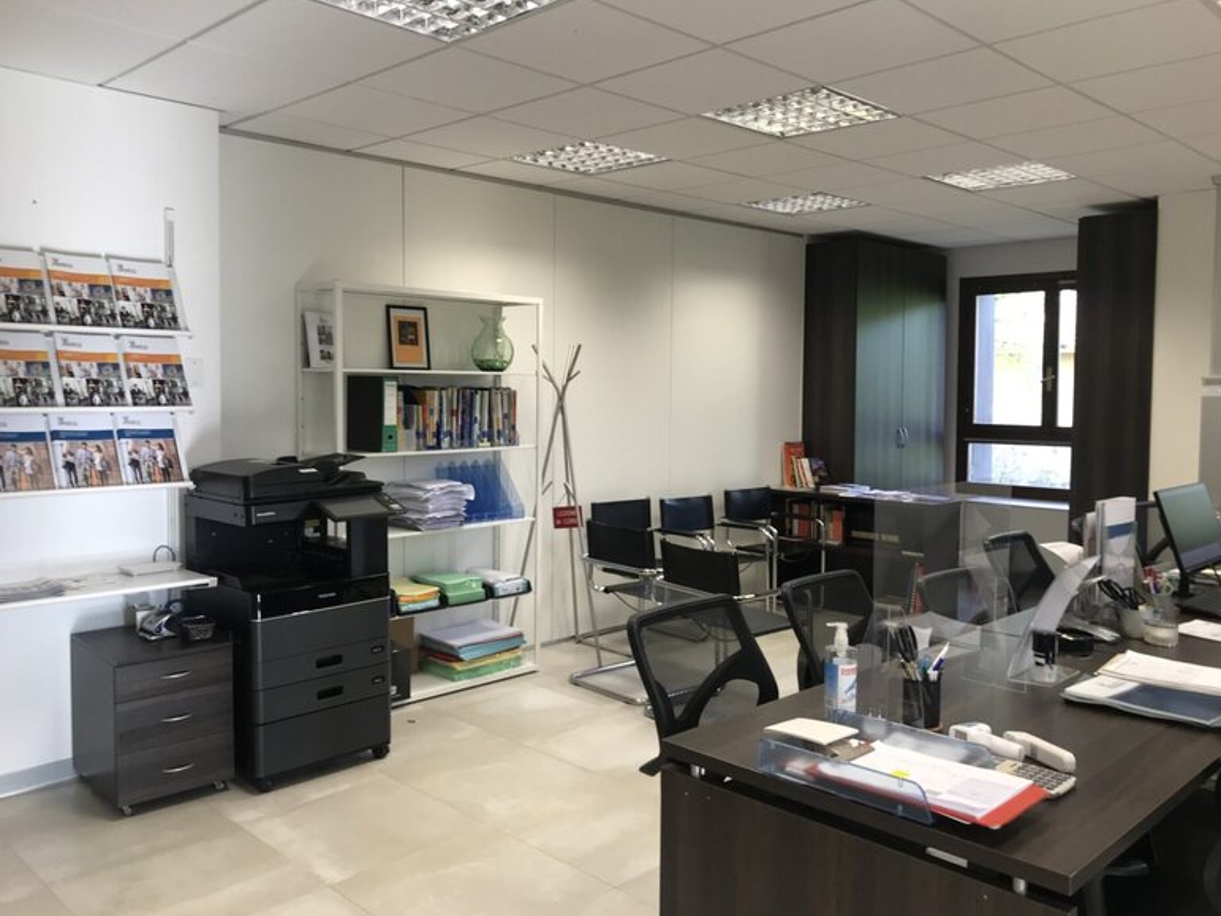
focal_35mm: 29
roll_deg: -0.4
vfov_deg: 48.2
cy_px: 445
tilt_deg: -2.3
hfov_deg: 61.7
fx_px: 1023
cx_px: 596
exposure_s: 1/50
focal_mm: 3.99
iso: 32
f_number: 1.8
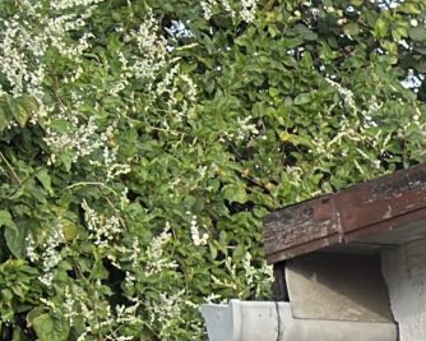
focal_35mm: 262
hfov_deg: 6.3
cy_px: 771
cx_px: 1611
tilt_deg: -4.0
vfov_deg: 5.7
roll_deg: -0.2
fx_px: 3302
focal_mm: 6.76
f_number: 1.78
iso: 100
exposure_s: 1/581
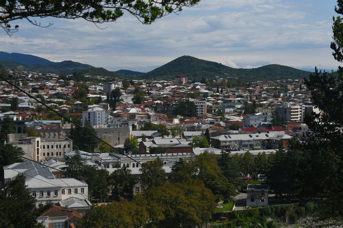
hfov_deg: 27.0
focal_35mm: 75
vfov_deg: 18.2
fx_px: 715
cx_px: 185
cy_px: 108
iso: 100
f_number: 8
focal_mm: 44
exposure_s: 1/125
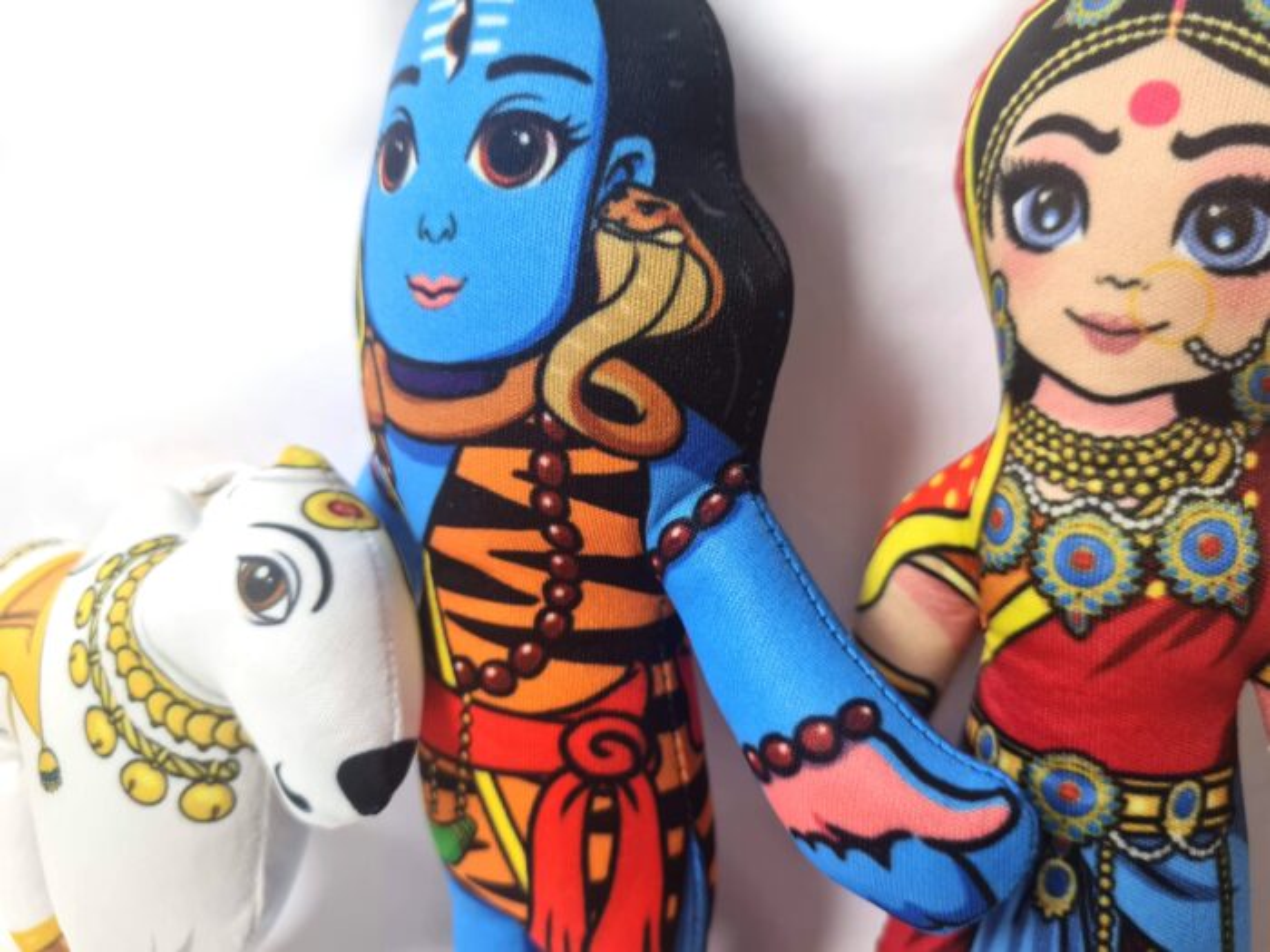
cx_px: 635
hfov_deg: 67.3
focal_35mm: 26
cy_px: 476
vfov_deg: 53.1
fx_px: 954
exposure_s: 1/120
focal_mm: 5.4
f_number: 1.8
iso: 100
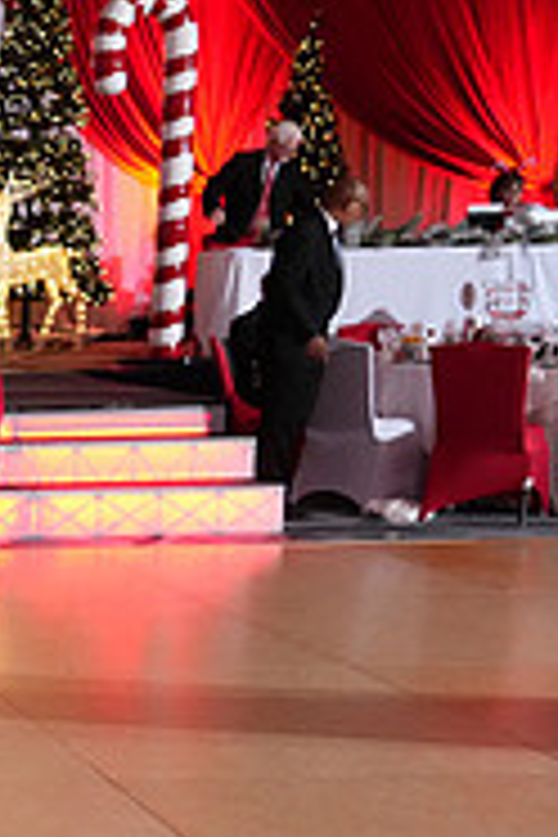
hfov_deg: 14.7
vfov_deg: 26.9
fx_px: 1744
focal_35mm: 75
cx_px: -585
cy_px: 538
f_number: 4
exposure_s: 1/200
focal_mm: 24
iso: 3200
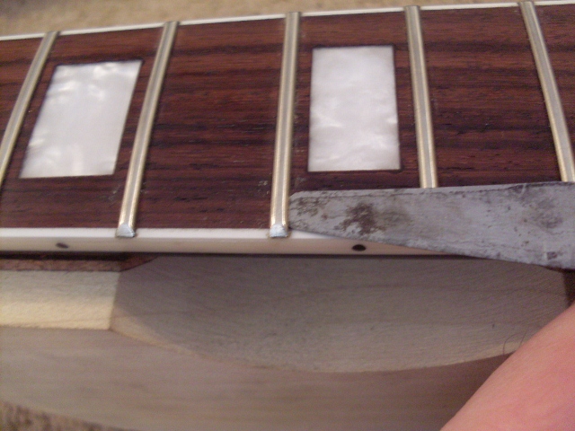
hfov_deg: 49.0
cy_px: 216
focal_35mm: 38
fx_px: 631
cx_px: 288
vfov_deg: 37.7
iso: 200
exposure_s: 1/15
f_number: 2.8
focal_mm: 6.3
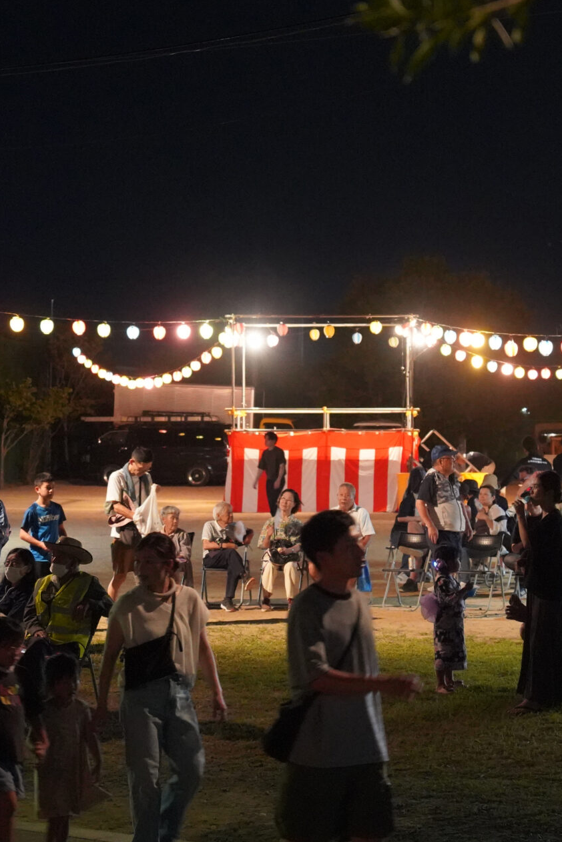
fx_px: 1780
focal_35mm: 76
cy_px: 425
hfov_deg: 17.9
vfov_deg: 26.7
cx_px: 250
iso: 12800
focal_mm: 50
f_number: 3.5
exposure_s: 1/50
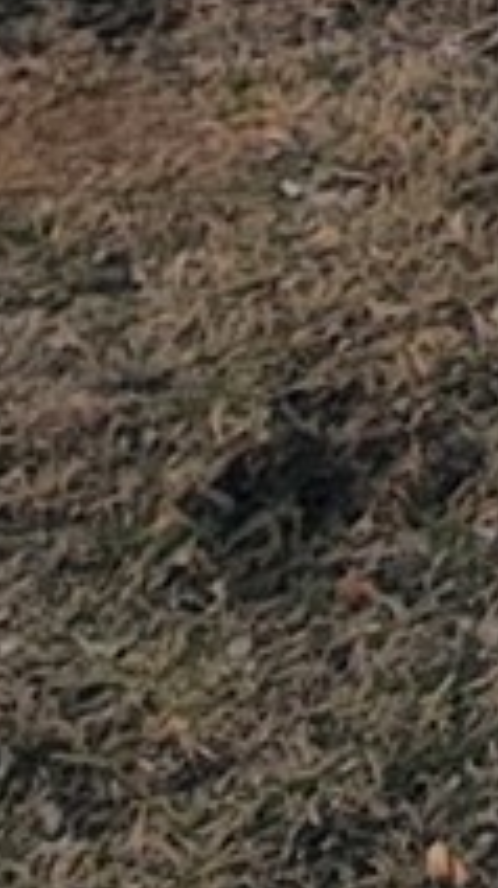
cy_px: -1181
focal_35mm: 137
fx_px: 3221
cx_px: 1741
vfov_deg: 12.6
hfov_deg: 7.3
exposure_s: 1/147
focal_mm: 2.2
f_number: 2.2
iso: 50
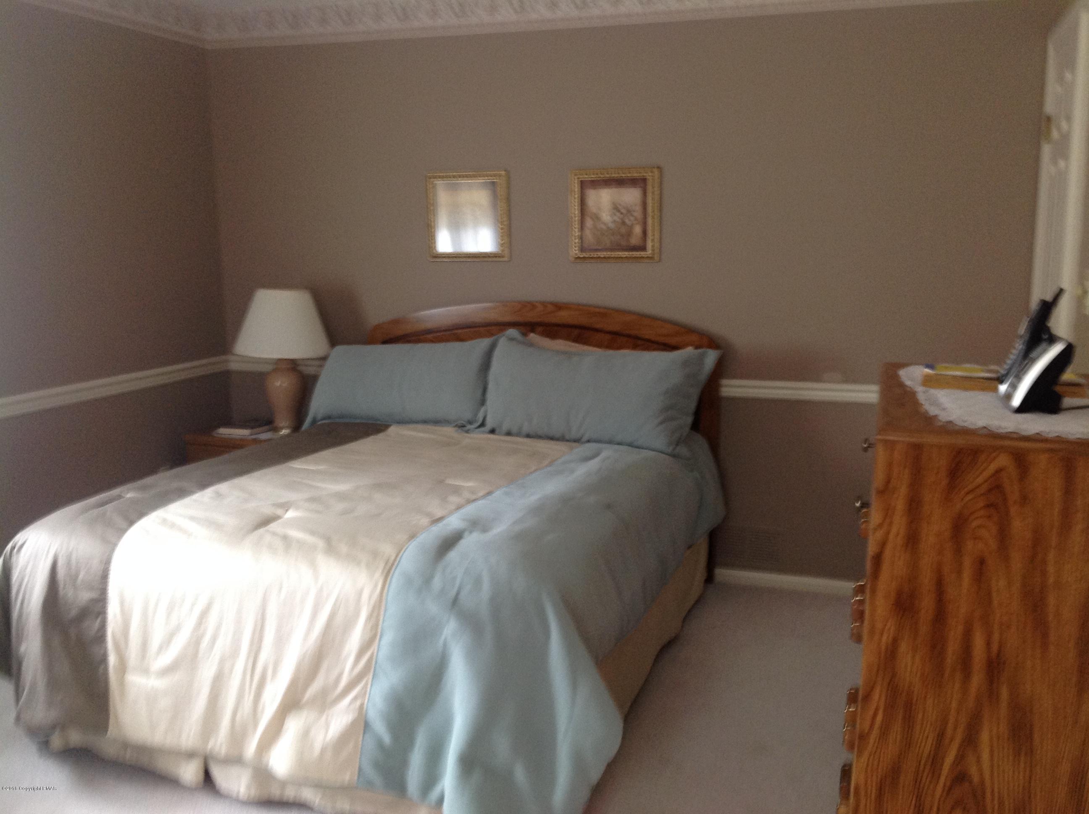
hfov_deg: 52.7
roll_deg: +0.4
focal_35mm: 35
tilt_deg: -8.2
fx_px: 1099
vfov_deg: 40.6
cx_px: 544
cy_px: 407
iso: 125
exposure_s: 1/15
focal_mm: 4.28
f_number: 2.4
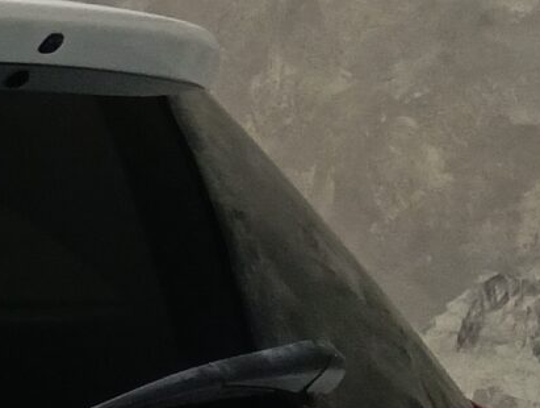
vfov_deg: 8.4
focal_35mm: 168
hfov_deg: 9.7
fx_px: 2626
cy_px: 848
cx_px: -937
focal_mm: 3.98
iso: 200
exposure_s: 1/33.3
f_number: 16
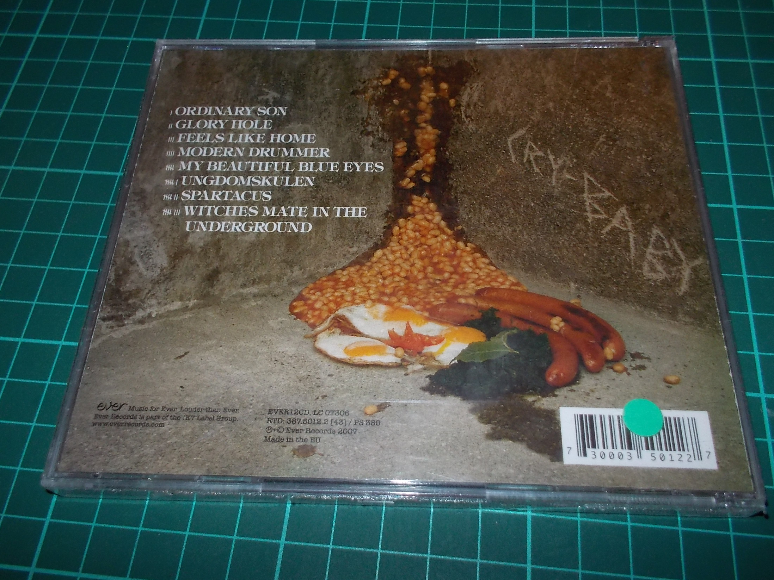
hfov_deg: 60.0
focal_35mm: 30
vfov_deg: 46.8
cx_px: 394
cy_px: 292
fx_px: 671
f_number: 3.3
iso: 200
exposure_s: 1/30
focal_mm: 4.1
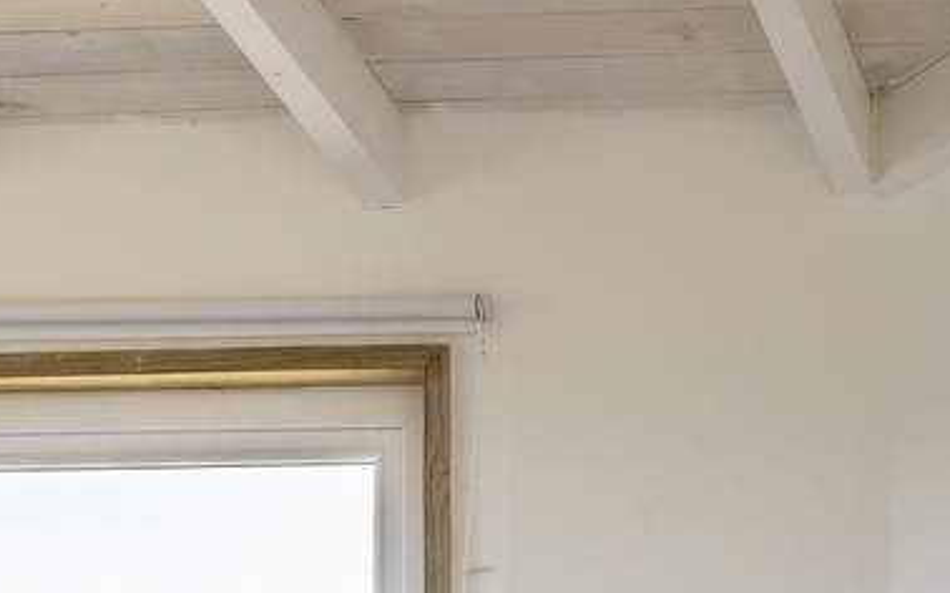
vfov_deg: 11.0
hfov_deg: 18.9
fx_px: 2795
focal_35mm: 108
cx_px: 865
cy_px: 1207
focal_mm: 20
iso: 50
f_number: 8
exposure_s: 1/50
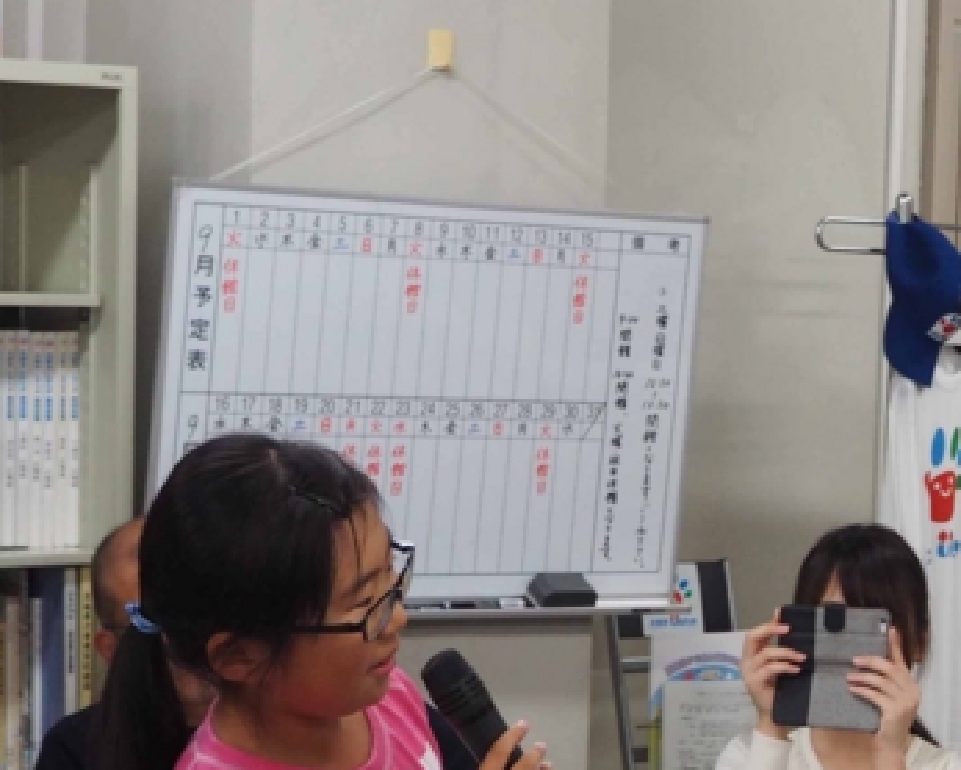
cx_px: 1075
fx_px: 2817
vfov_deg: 15.5
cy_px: 507
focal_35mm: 99
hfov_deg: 18.6
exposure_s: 1/60
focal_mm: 22
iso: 500
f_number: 4.3
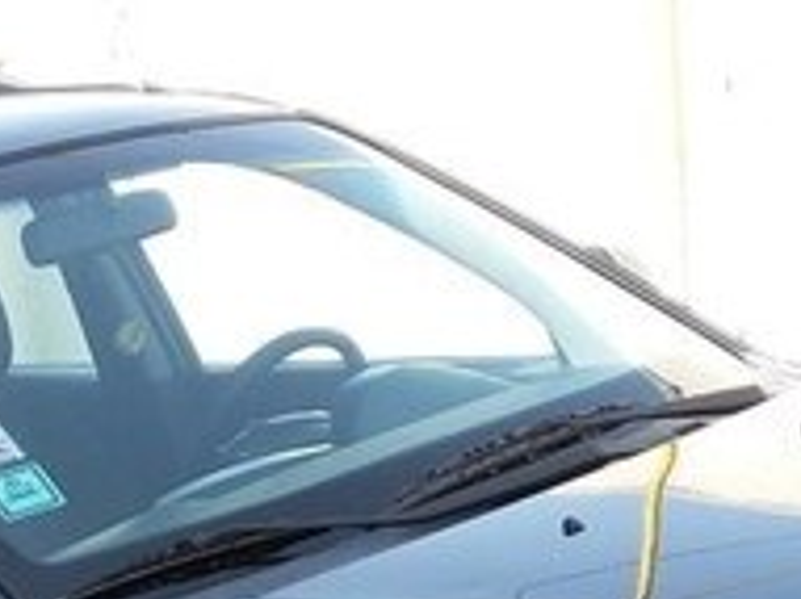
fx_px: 2474
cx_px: 143
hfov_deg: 18.2
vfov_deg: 13.2
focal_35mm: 107
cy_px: 861
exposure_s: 1/240
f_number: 2.2
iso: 50
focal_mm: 3.3
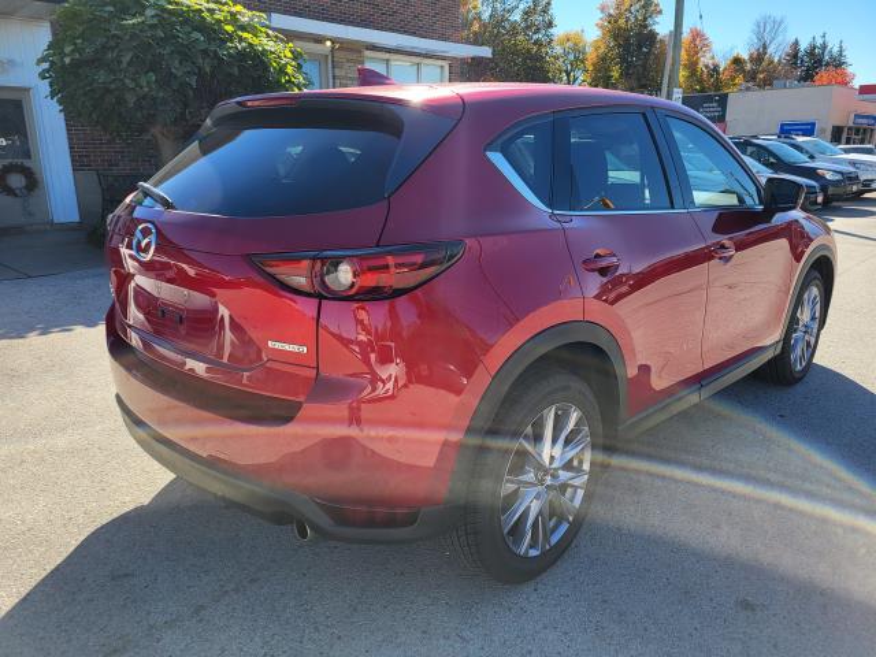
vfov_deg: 53.1
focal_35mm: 26
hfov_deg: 67.3
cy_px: 328
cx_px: 438
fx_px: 658
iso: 40
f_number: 1.8
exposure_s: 1/1022
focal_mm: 5.4
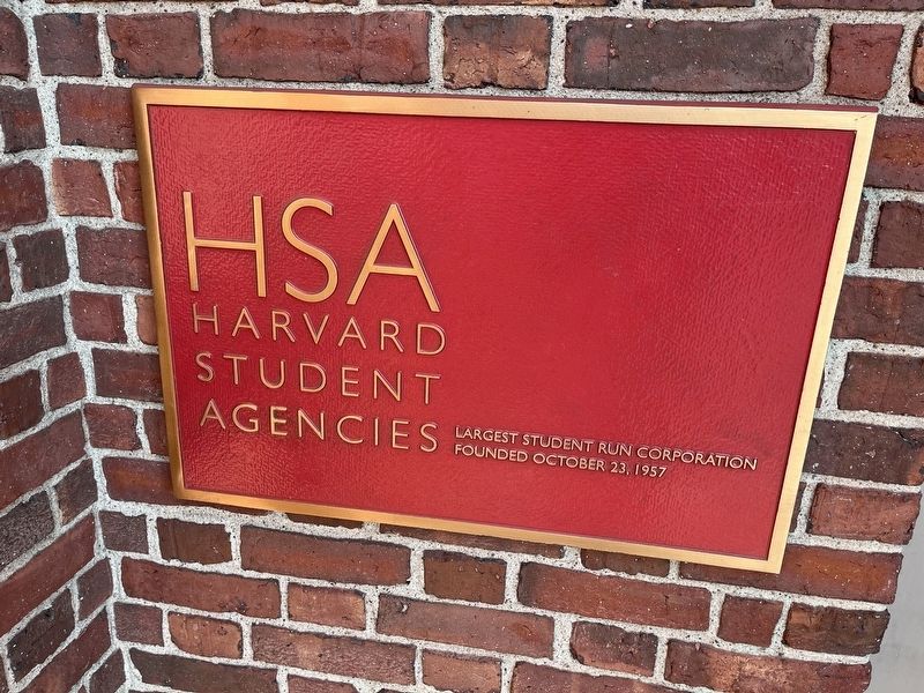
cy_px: 346
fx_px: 694
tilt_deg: -19.2
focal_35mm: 26
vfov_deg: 53.1
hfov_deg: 67.3
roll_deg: -1.2
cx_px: 462
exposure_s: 1/318
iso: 50
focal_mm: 5.1
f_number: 1.6
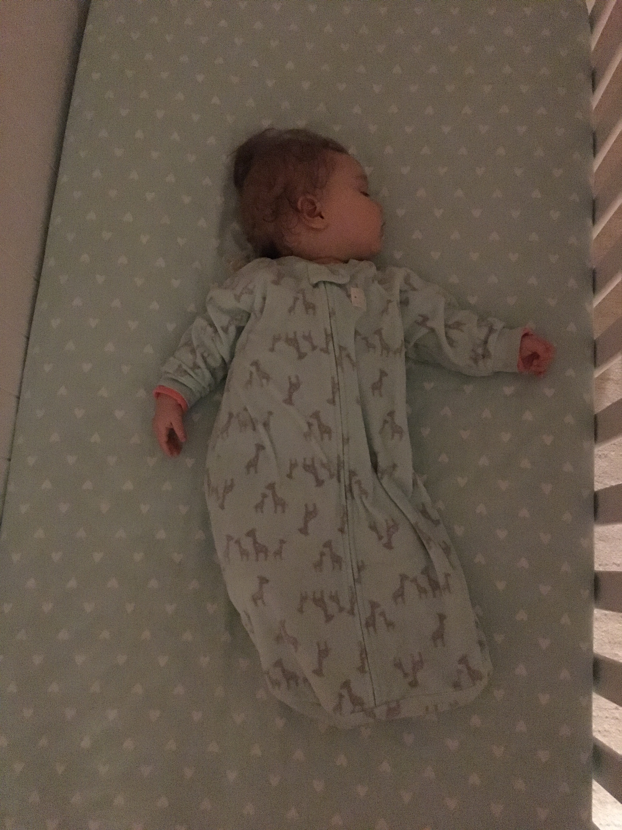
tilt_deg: -78.3
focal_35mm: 29
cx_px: 311
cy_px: 415
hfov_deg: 48.2
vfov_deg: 61.7
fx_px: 695
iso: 1600
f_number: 2.2
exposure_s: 1/15
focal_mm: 4.15
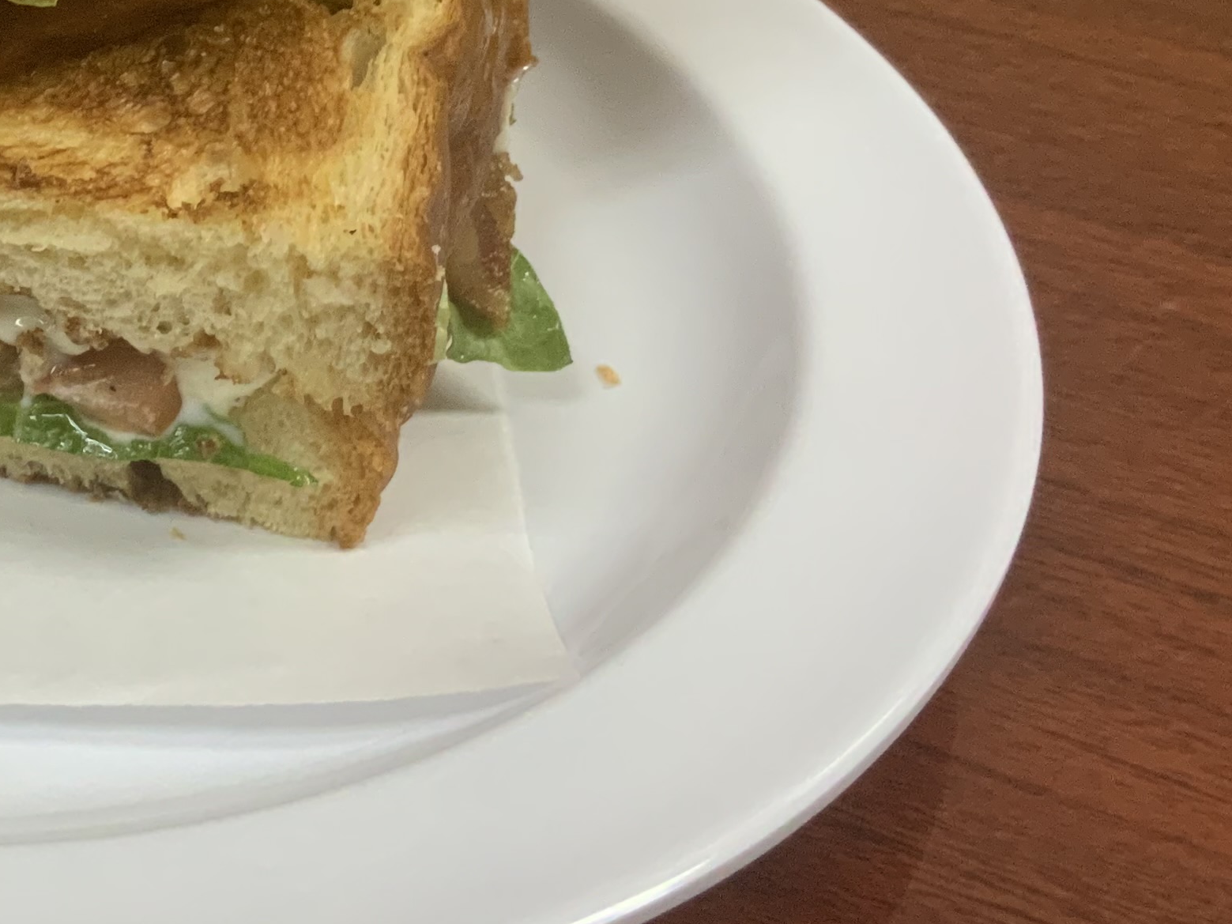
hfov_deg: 24.4
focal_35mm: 75
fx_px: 2669
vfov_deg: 19.3
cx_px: -96
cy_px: 111
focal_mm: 3
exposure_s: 1/57
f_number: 1.8
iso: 200
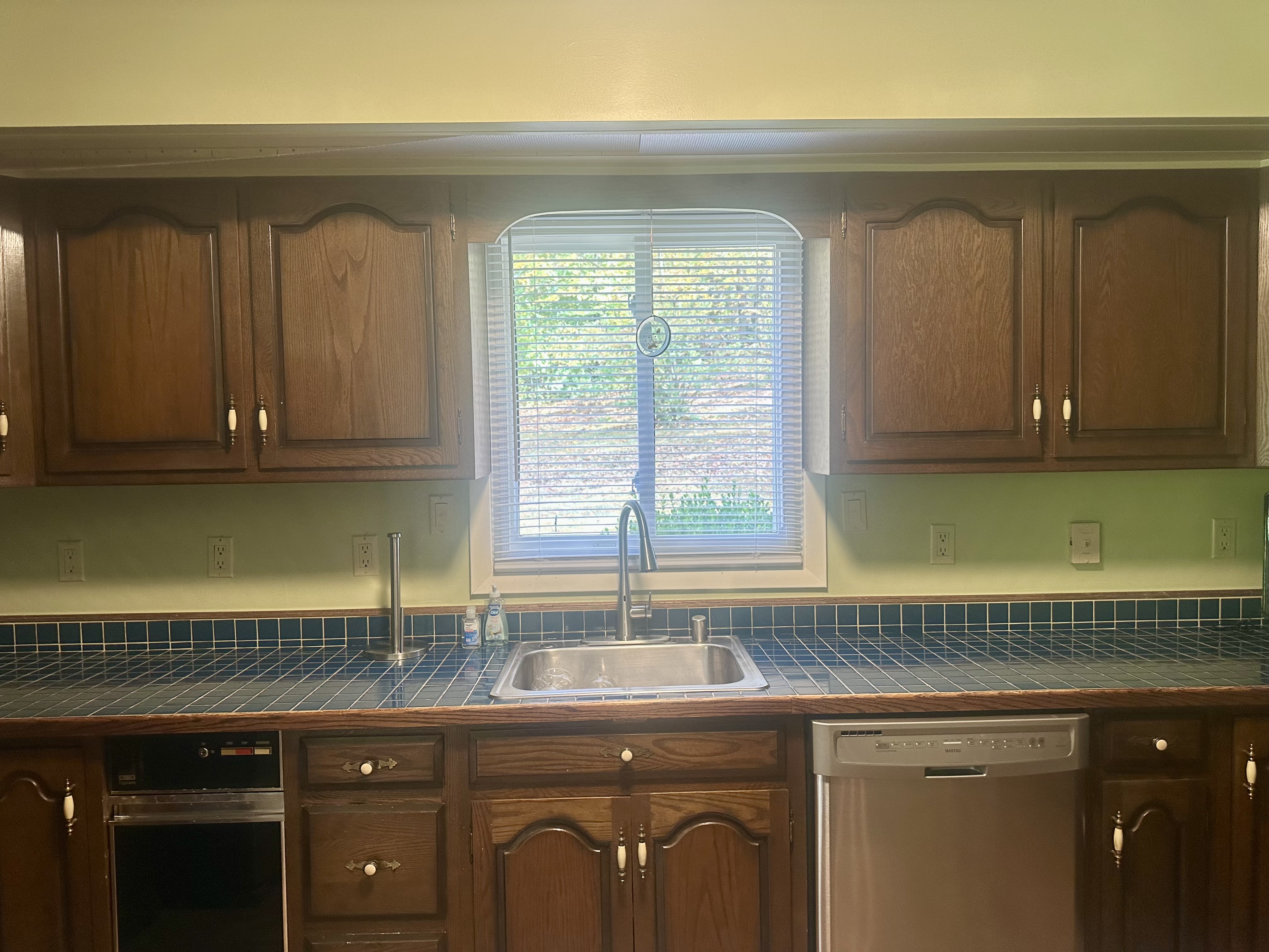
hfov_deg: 71.6
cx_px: 634
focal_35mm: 24
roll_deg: +1.3
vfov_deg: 56.8
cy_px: 476
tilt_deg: -1.9
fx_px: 880
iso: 125
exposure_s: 1/60
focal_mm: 6.86
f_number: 1.78
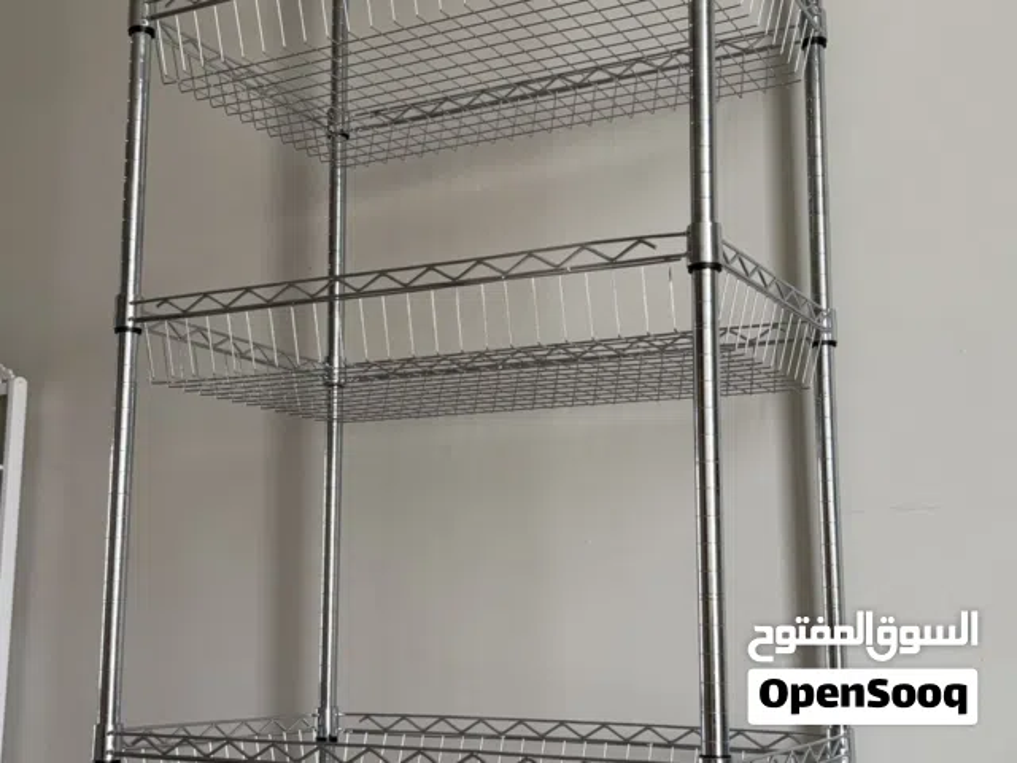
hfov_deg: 67.3
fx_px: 764
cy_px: 382
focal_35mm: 26
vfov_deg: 53.1
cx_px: 508
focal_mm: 5.96
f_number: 1.6
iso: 200
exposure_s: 1/60
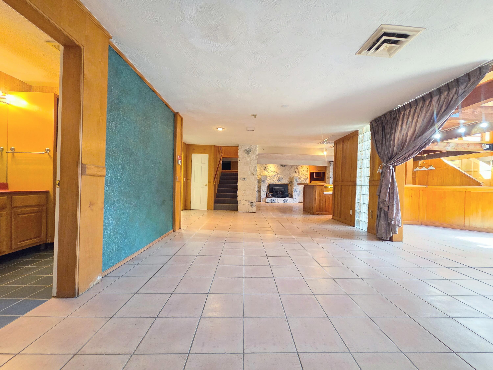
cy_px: 185
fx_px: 185
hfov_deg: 106.2
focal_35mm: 13
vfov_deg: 89.9
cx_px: 246
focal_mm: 2.2
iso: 640
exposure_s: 1/60
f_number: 2.2
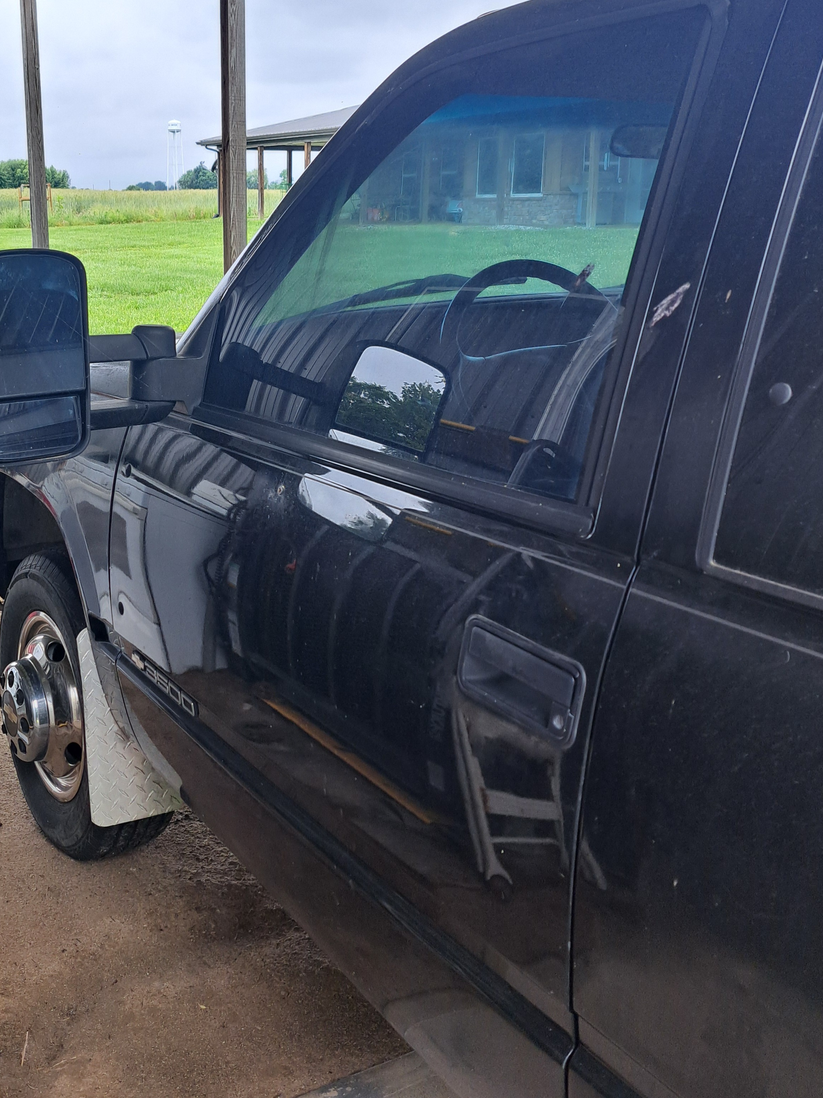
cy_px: 461
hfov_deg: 39.1
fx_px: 1141
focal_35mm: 36
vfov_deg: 51.1
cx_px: 263
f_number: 1.8
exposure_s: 1/240
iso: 50
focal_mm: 5.23
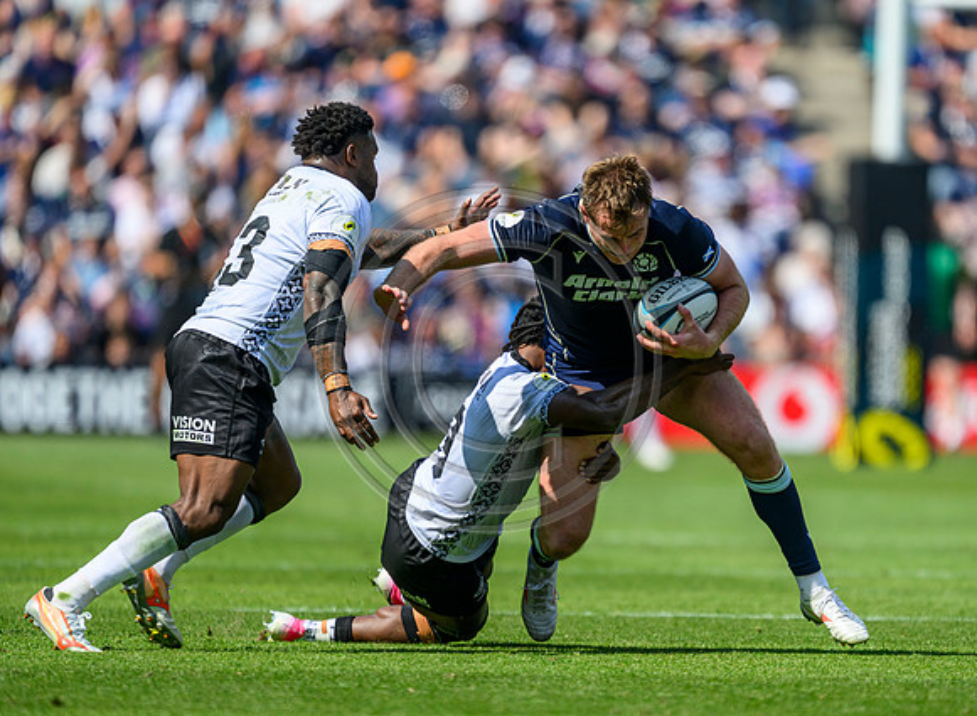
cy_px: 397
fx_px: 18966
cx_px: 605
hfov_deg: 3.0
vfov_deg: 2.2
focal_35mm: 678
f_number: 4
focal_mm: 560
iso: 250
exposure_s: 1/2000
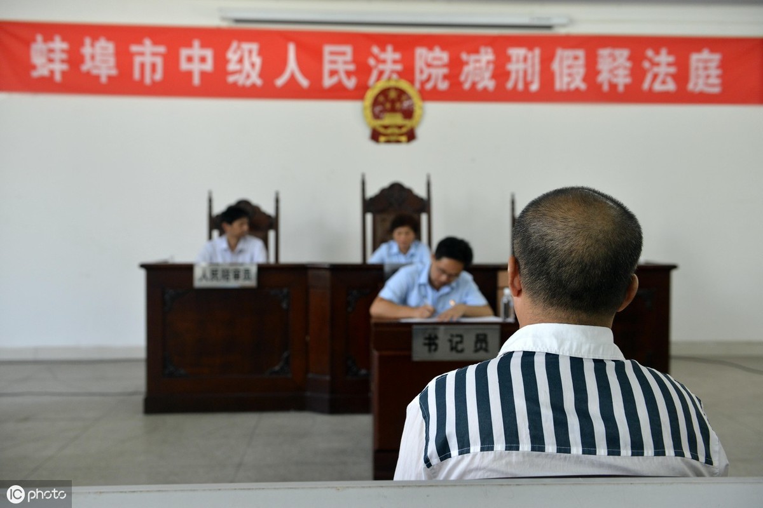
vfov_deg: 36.9
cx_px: 382
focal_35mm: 36
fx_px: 763
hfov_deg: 53.1
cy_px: 254
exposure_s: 1/40
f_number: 4
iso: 1000
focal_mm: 36
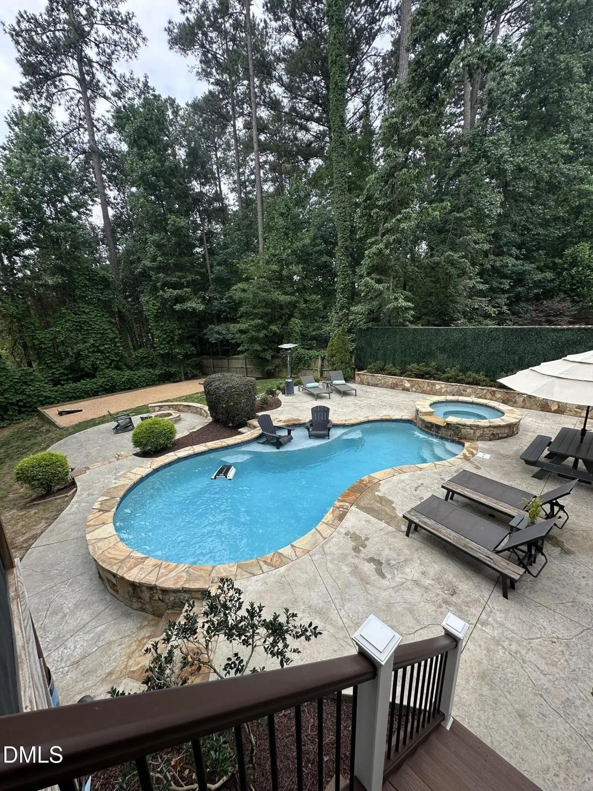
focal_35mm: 14
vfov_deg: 102.1
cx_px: 296
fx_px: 320
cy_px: 396
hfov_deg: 85.7
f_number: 2.2
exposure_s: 1/506
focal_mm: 2.22
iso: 40
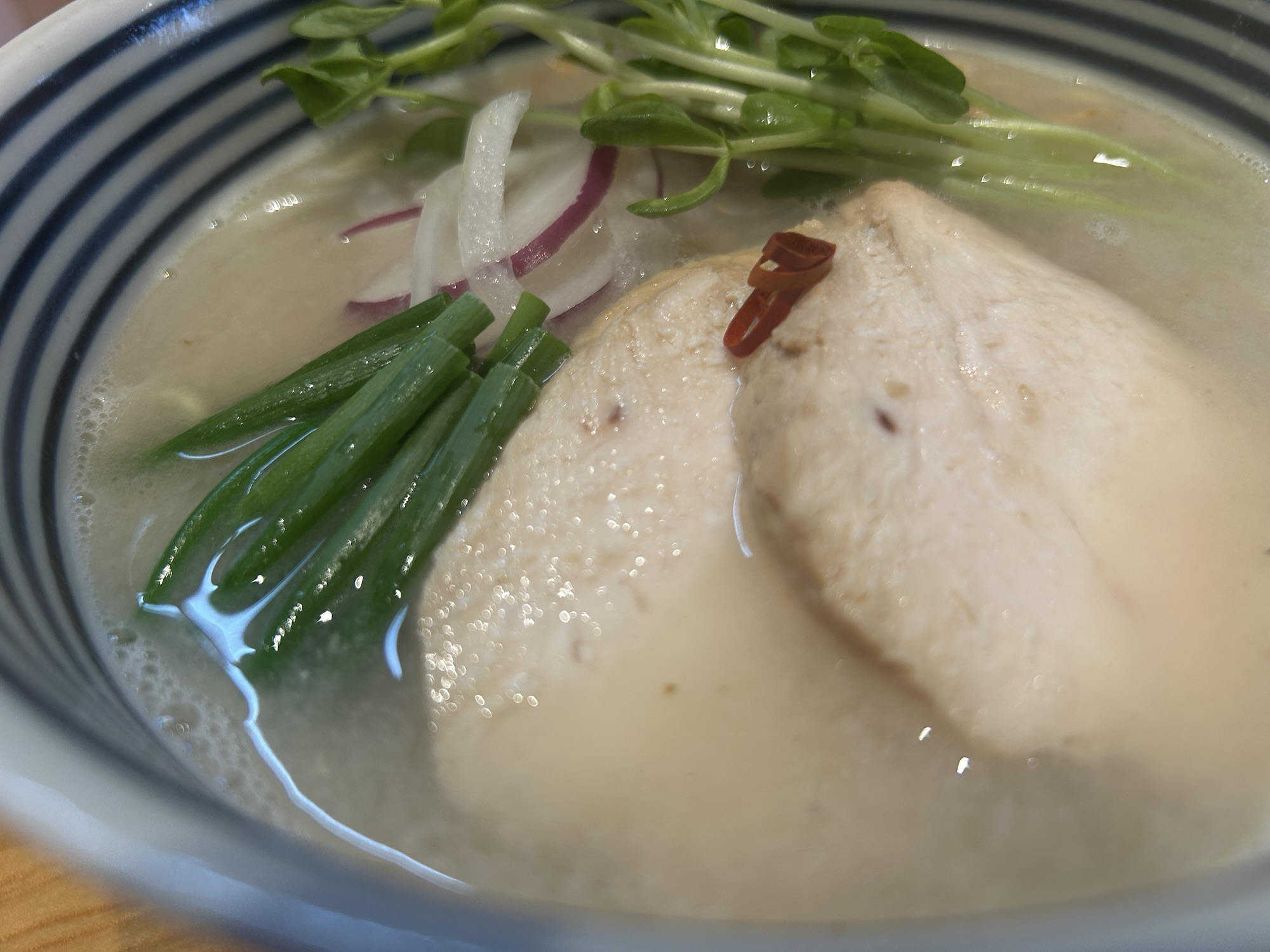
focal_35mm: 26
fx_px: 954
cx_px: 635
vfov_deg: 53.1
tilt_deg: -45.5
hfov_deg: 67.3
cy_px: 476
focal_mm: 5.7
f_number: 1.5
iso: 64
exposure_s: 1/100
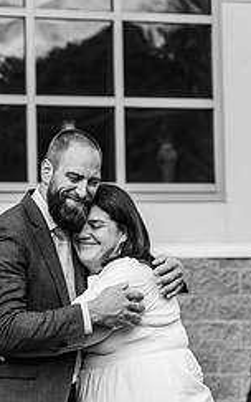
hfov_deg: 9.9
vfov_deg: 15.8
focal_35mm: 132
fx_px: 1444
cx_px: 20
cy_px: 220
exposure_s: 1/1600
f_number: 2.8
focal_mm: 70
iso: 200
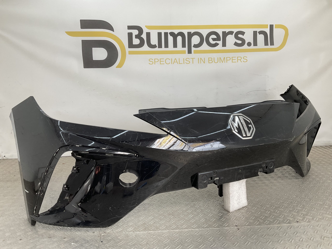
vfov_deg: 48.2
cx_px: 166
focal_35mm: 29
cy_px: 124
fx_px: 278
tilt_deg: -8.5
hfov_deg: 61.7
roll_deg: +0.2
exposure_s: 1/184
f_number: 1.8
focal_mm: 3
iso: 16
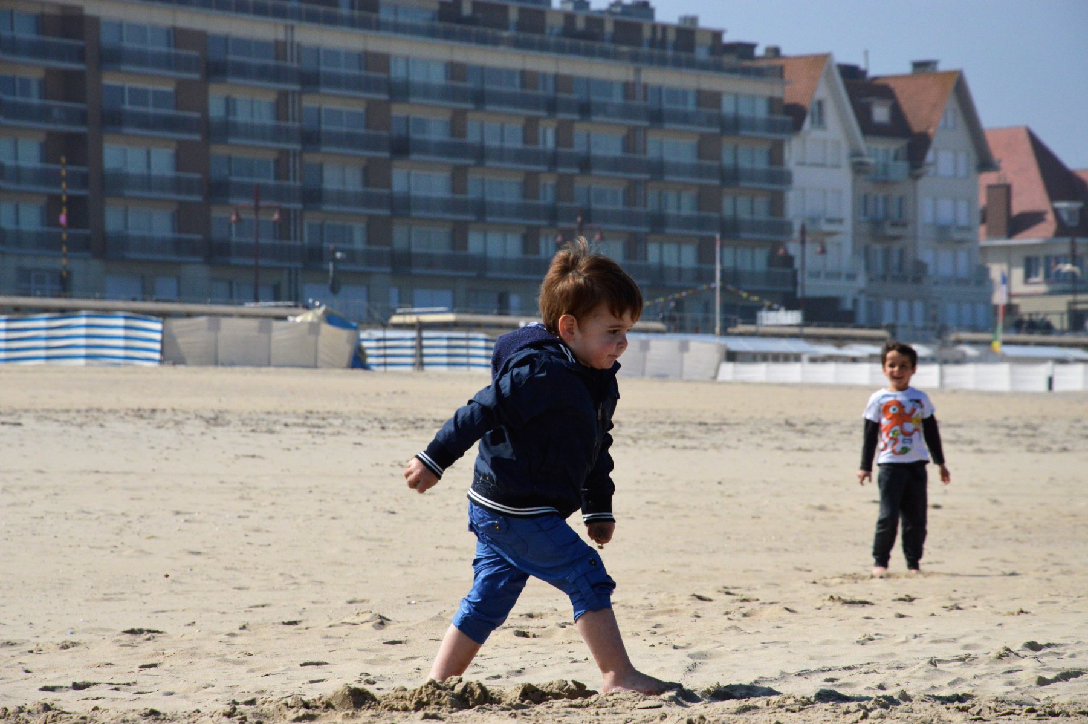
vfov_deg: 8.7
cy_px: 362
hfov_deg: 13.1
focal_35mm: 158
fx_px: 4756
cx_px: 544
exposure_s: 1/4000
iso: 800
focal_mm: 105
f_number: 9
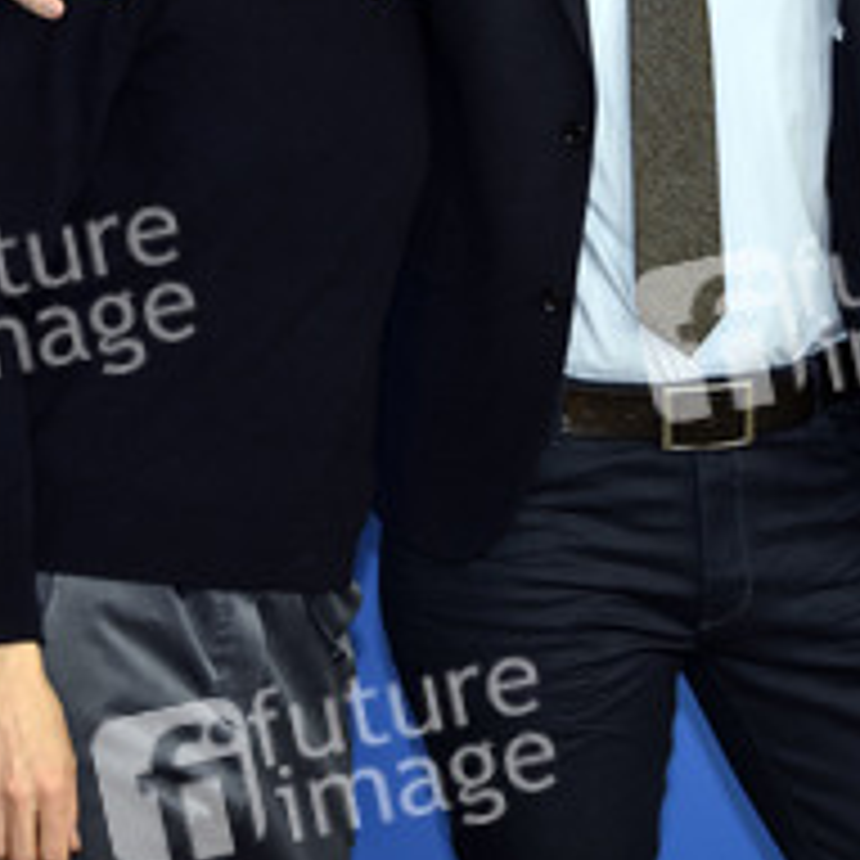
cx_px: 455
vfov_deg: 9.3
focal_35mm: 187
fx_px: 5256
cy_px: 90
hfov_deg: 9.4
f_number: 3.2
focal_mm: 70
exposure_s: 1/250
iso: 640
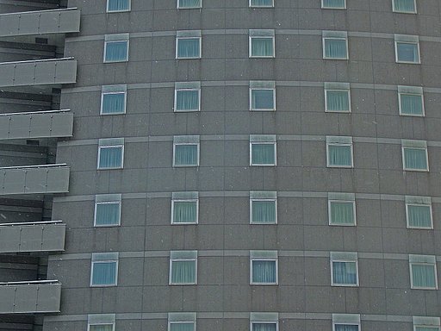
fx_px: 943
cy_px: 166
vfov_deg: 19.9
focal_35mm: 74
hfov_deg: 26.3
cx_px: 220
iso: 160
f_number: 3.9
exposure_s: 1/160
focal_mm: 12.2
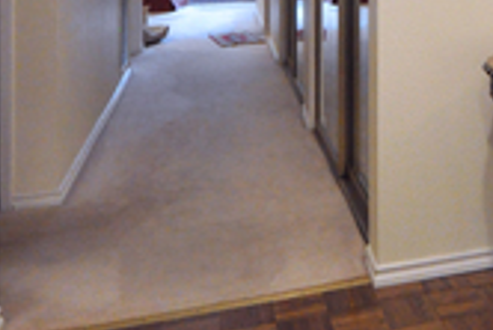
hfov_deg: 37.2
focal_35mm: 50
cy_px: -92
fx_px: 678
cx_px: 448
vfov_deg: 24.1
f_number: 3.5
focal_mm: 11
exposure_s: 1/25
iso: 3200
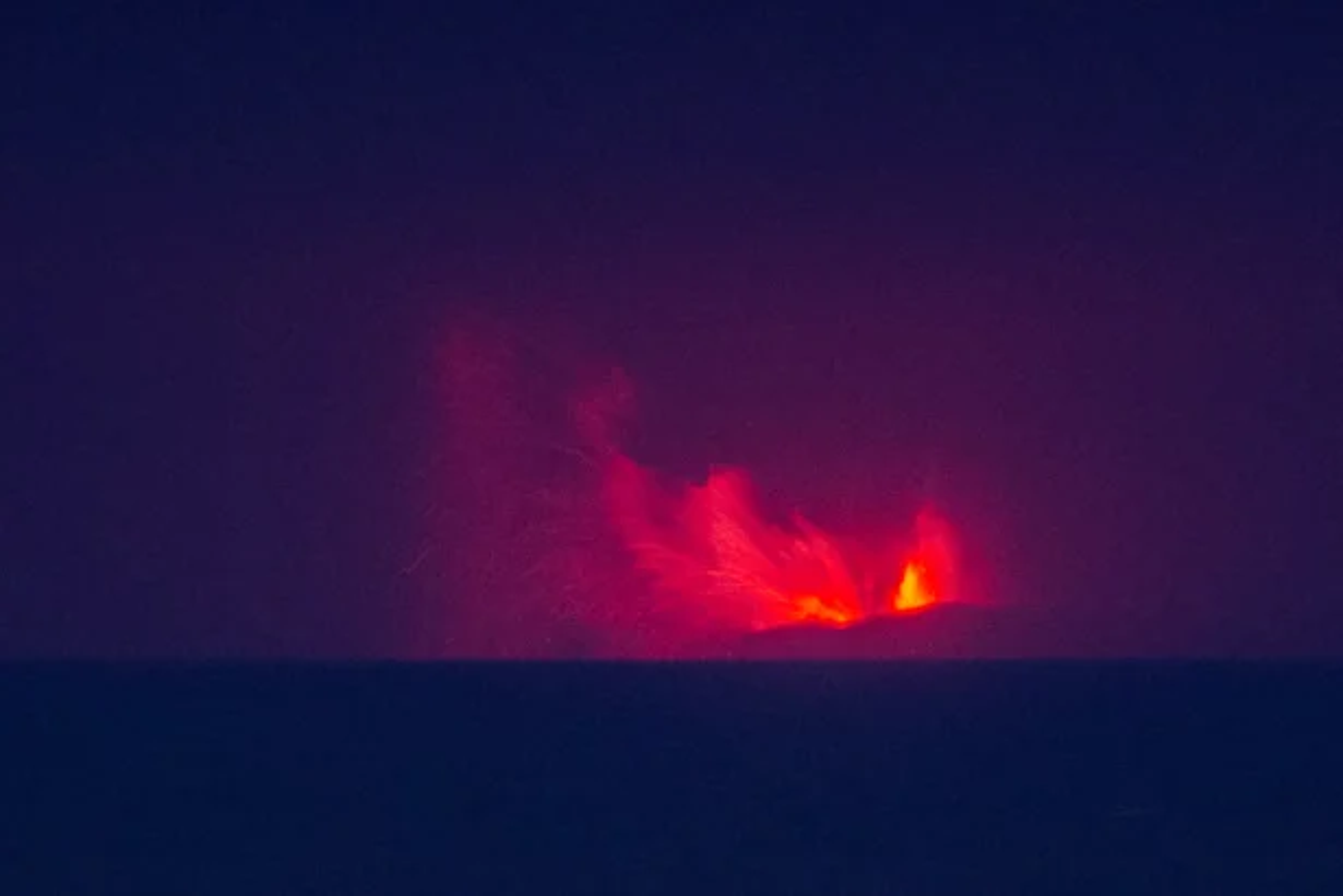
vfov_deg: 6.9
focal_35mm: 200
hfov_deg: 10.3
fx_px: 7461
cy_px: 448
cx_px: 672
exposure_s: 1.3
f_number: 2.8
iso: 3200
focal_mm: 200
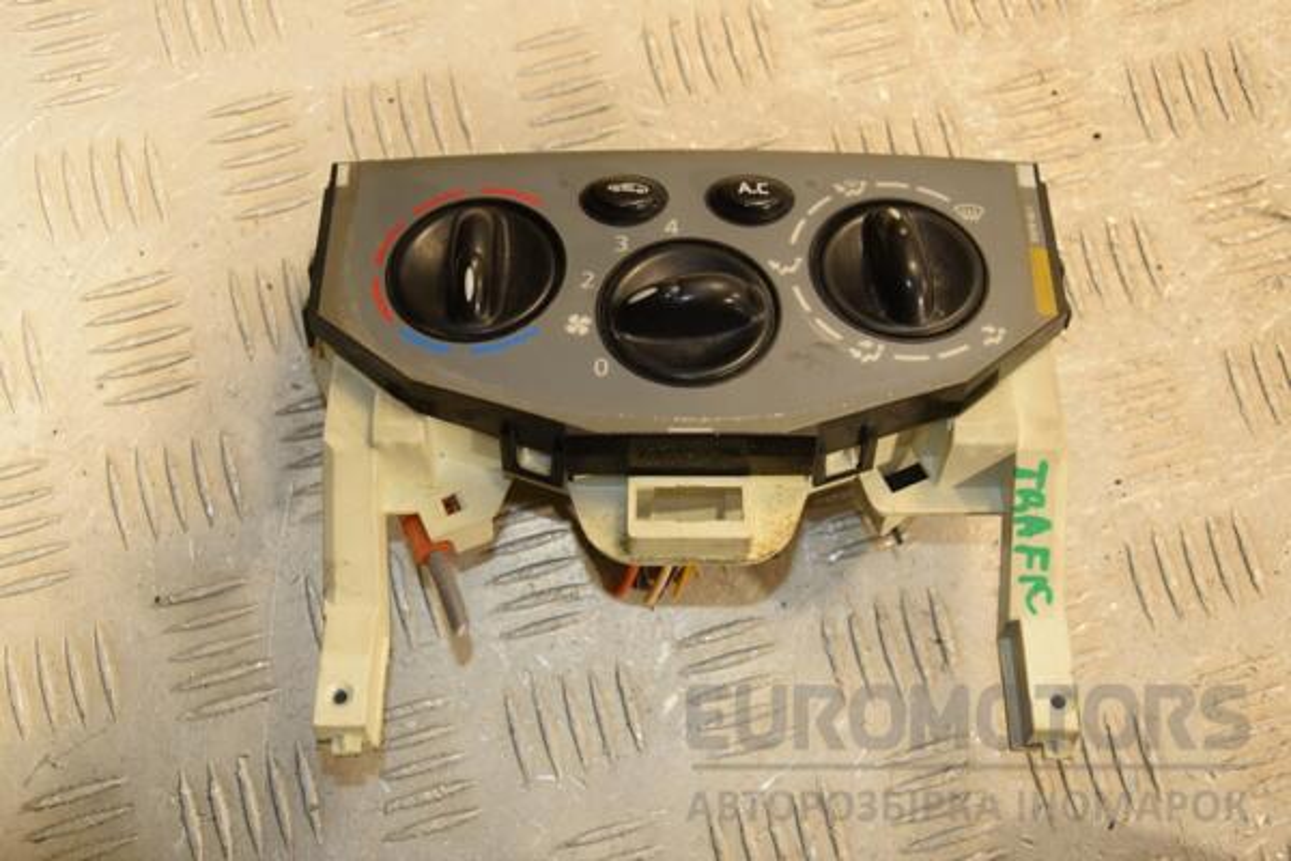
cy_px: 430
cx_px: 646
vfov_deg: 29.9
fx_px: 1614
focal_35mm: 45
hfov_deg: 43.6
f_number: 5
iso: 800
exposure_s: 1/200
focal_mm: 30
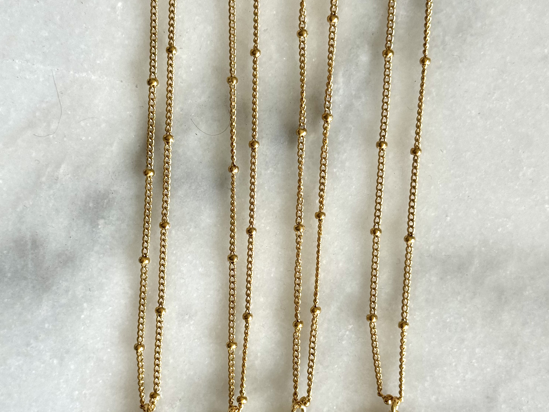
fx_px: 1031
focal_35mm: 65
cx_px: 273
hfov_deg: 29.8
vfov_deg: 22.5
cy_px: 272
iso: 100
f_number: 1.78
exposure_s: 1/113
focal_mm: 6.76
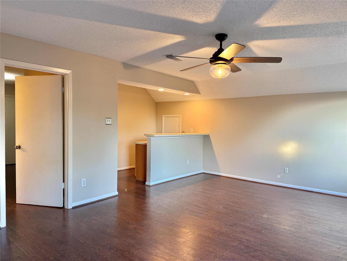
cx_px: 174
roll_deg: -1.3
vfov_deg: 56.8
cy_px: 130
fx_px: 241
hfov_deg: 71.6
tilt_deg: -1.1
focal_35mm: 24
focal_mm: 6.76
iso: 160
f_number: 1.78
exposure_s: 1/120
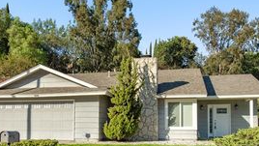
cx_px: 108
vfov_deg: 27.1
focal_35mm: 43
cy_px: 119
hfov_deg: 47.2
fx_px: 295
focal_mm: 22
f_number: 10
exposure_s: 1/400
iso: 200
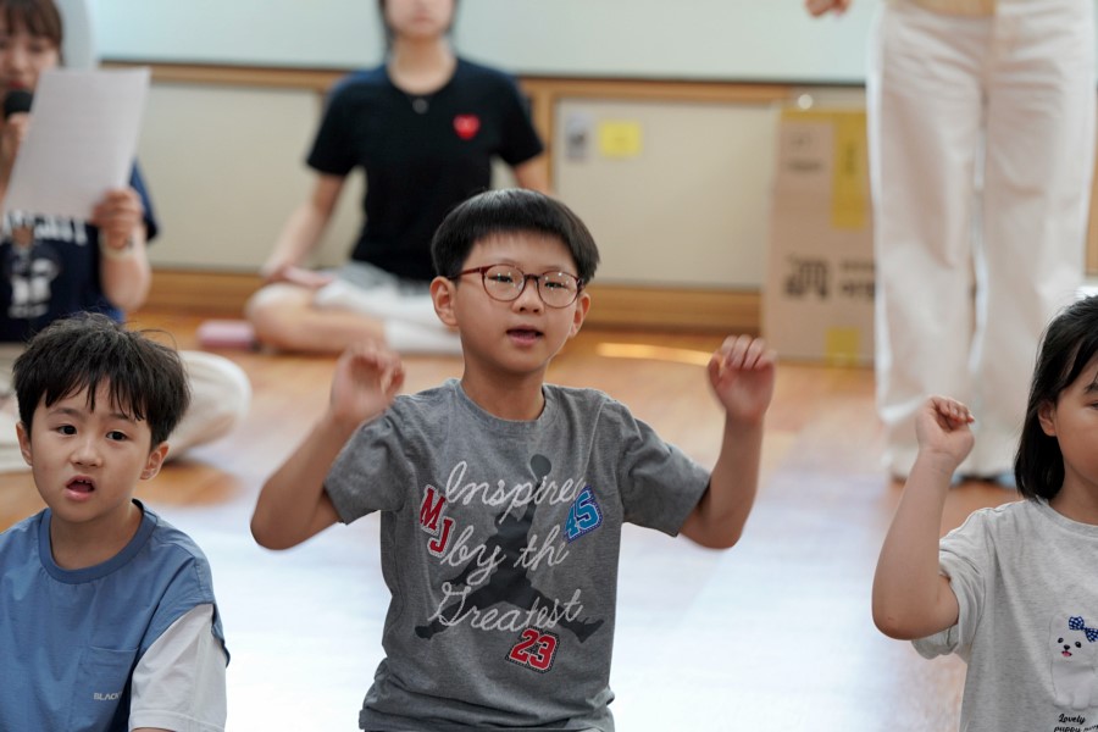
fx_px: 4361
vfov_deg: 9.6
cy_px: 366
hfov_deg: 14.3
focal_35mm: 143
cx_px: 549
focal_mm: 143
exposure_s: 1/160
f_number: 4
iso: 1000
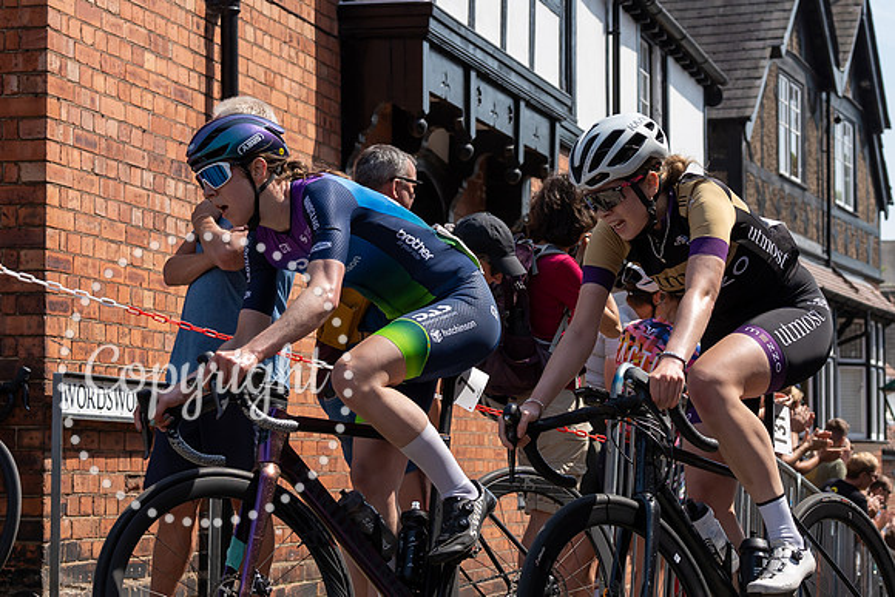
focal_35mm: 86
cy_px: 379
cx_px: 627
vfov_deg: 15.8
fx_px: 2148
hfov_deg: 23.4
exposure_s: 1/2500
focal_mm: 38
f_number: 3.5
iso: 160
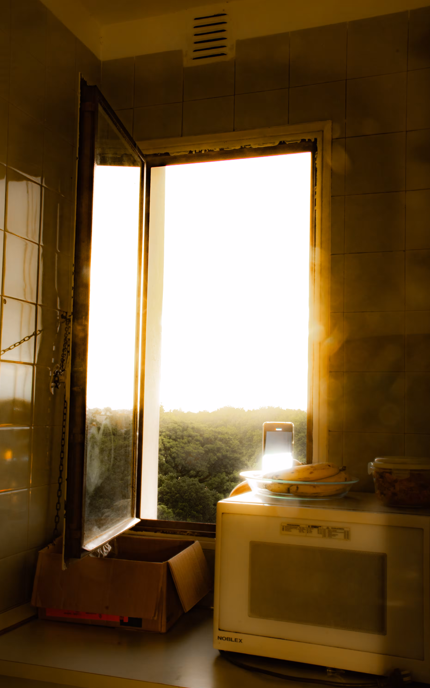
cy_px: 346
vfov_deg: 49.3
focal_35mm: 40
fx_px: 750
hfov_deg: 32.0
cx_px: 201
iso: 100
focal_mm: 26
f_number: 25
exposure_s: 20
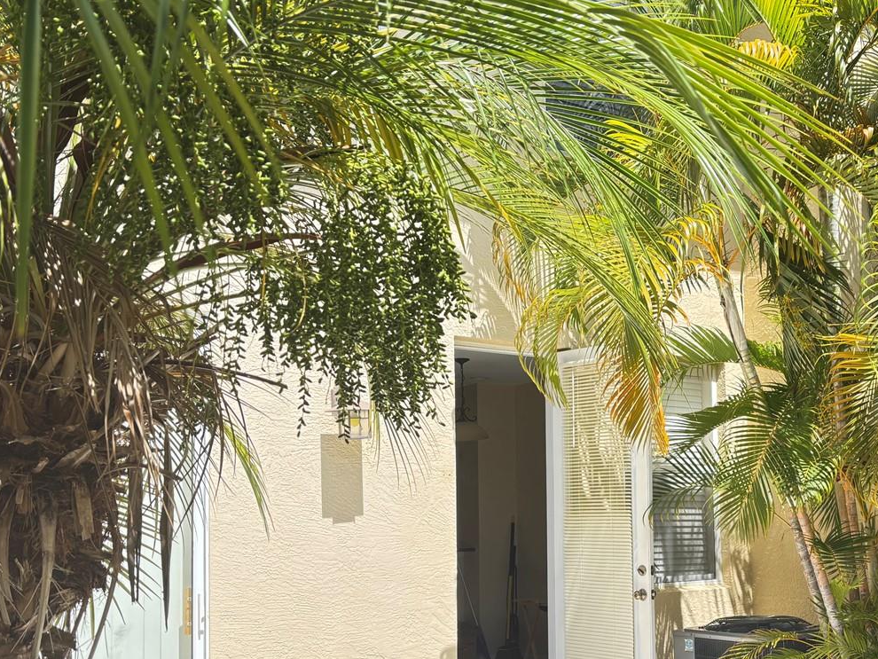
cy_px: 461
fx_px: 1066
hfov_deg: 44.1
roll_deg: +1.2
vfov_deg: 33.9
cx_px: 592
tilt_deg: +2.6
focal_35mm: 42
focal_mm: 5.96
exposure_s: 1/711
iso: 50
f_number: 1.6
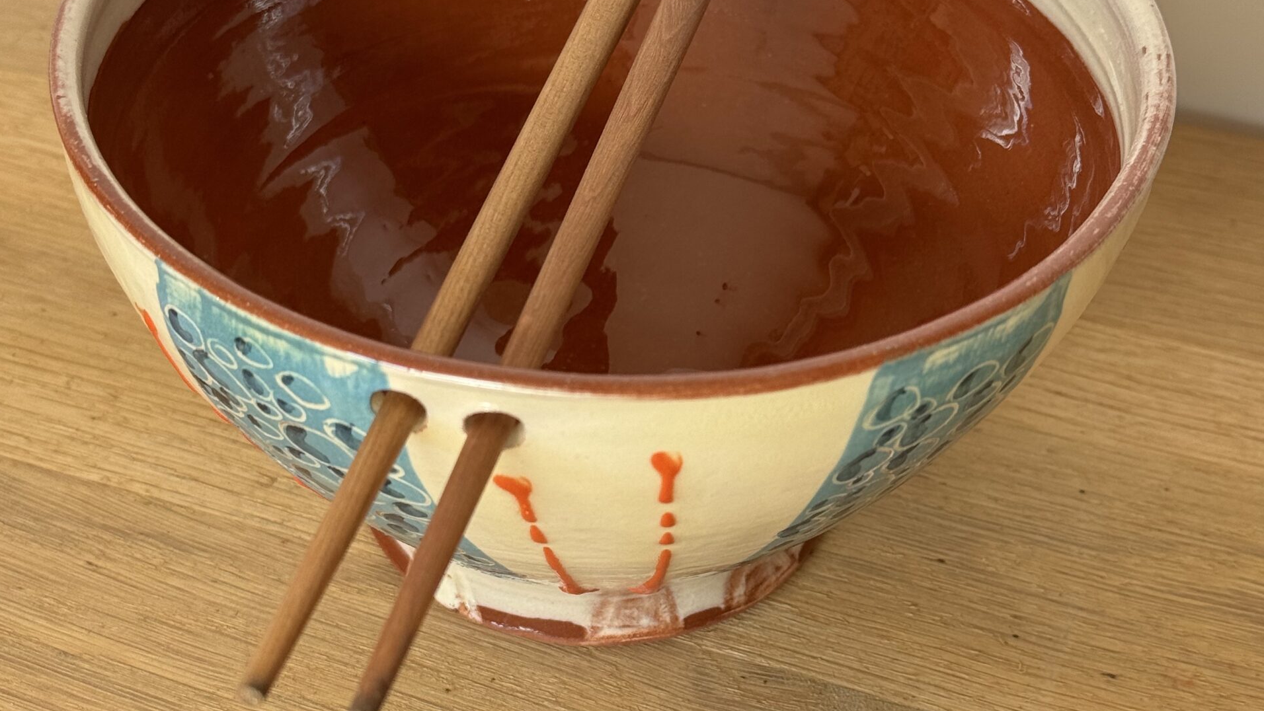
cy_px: 318
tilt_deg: -38.0
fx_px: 2346
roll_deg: -2.2
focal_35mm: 70
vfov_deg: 17.2
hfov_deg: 30.1
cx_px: 632
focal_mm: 6.76
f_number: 1.78
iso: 64
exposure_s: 1/278
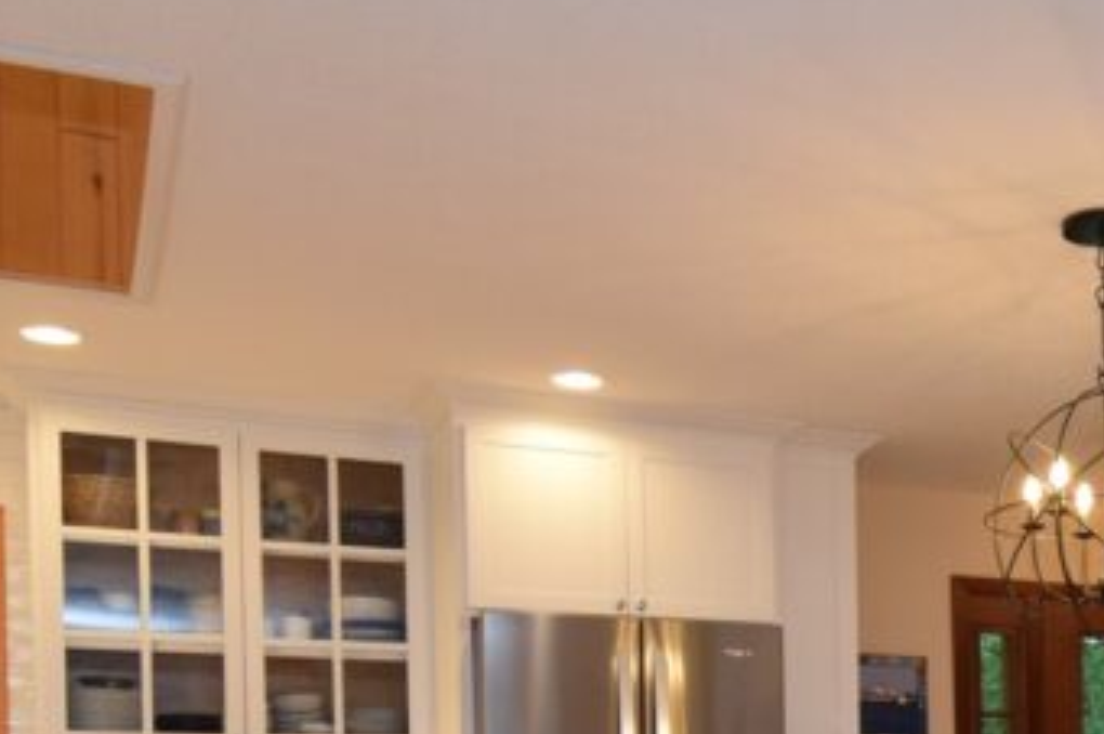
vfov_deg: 23.4
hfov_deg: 35.0
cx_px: 1033
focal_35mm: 53
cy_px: 864
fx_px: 1624
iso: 400
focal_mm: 10
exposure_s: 1/80
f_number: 4.5
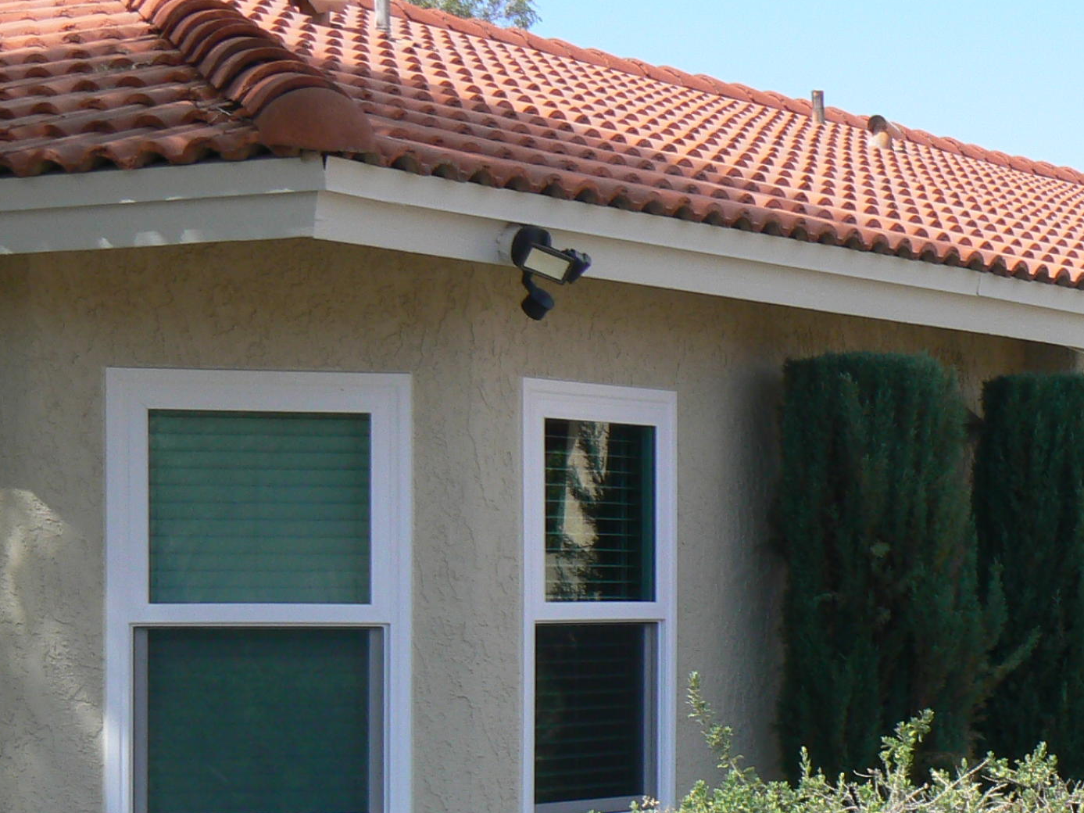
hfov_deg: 16.2
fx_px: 3726
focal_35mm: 119
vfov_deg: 12.4
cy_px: 725
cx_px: 1072
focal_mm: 9.2
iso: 80
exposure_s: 1/250
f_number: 5.6
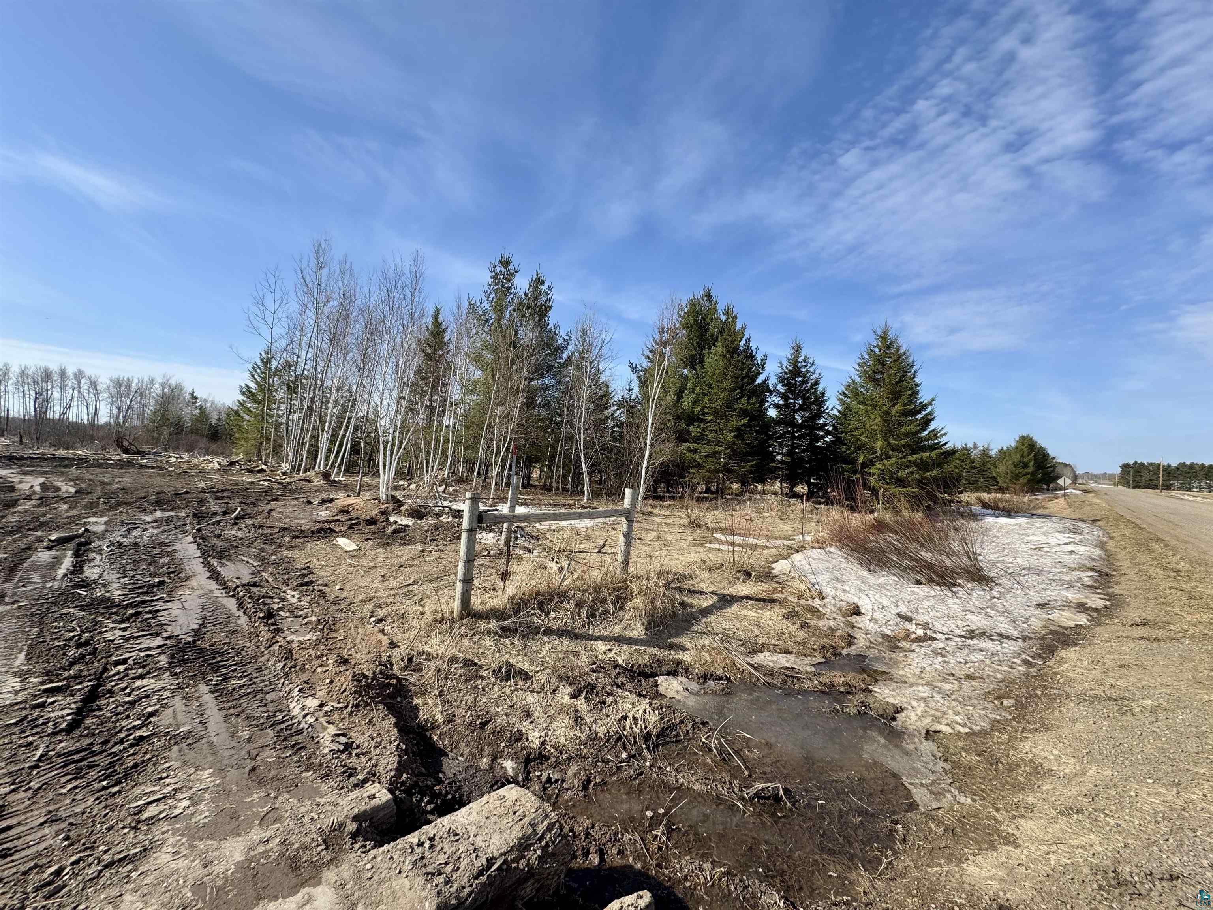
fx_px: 491
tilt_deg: +0.9
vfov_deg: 85.7
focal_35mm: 14
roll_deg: -3.5
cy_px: 455
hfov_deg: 102.1
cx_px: 606
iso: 50
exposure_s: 1/1370
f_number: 2.2
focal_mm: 2.22
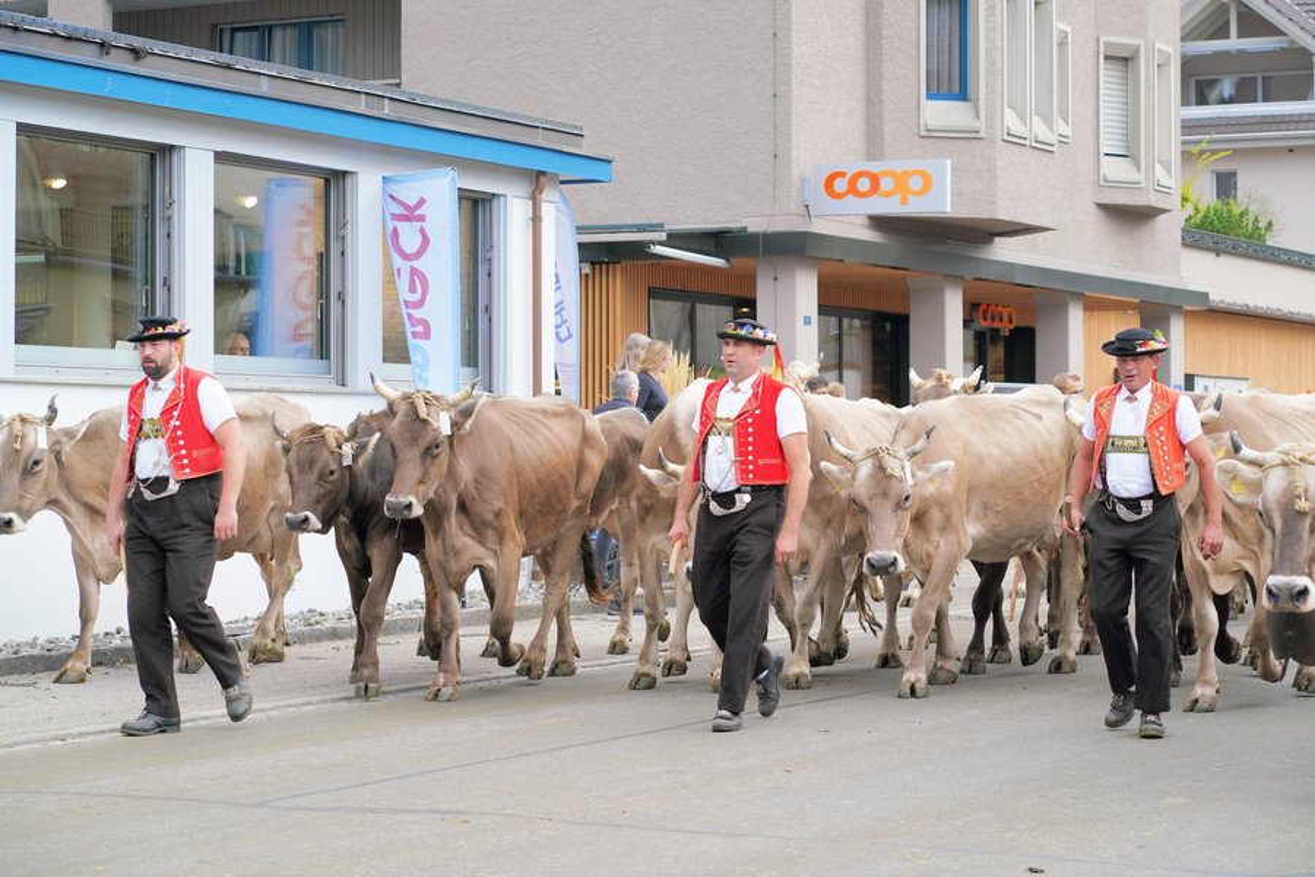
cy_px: 438
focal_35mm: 85
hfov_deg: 23.9
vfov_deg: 16.1
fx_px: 3105
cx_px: 658
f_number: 5.6
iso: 500
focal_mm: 85
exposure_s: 1/640
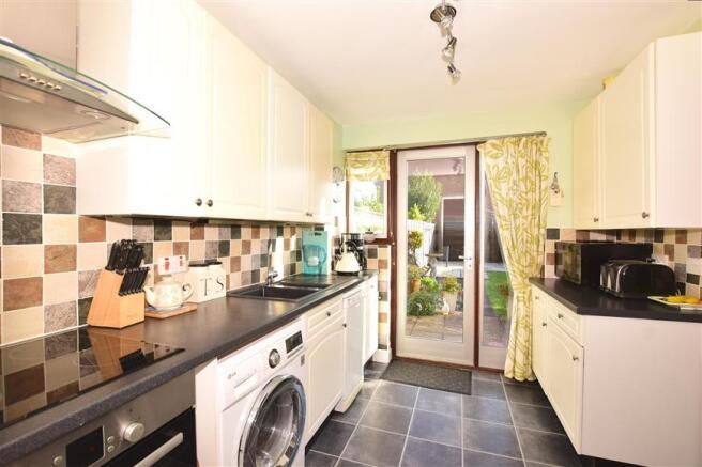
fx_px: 292
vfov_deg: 77.3
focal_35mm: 15
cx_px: 351
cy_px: 234
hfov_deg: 100.4
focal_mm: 10
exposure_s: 1/200
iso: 400
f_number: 8
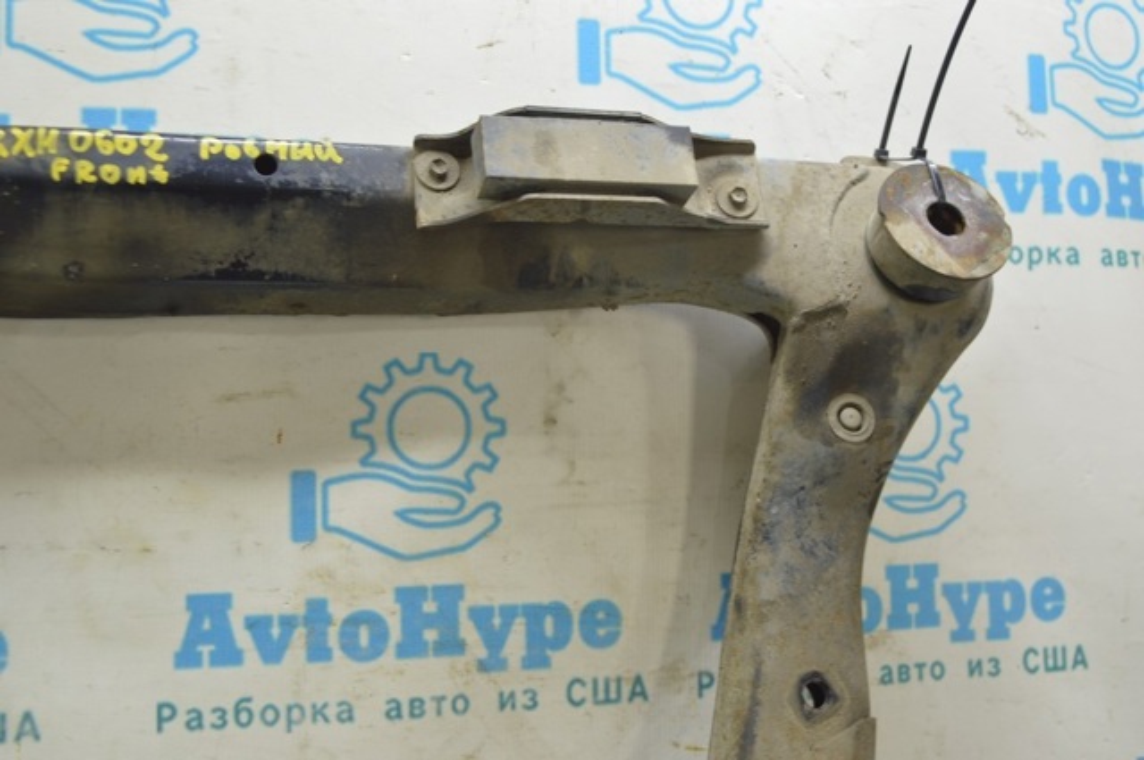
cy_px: 380
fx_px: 1333
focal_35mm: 42
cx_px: 572
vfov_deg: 31.8
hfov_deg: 46.5
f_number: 5.6
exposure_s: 1/20
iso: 400
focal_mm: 28
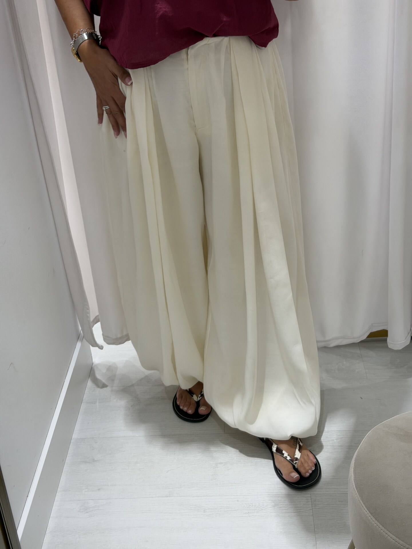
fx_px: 762
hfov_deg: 30.3
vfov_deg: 39.7
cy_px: 274
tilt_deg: -27.3
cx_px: 206
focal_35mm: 48
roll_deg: +3.6
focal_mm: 6.76
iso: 100
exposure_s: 1/100
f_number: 1.78
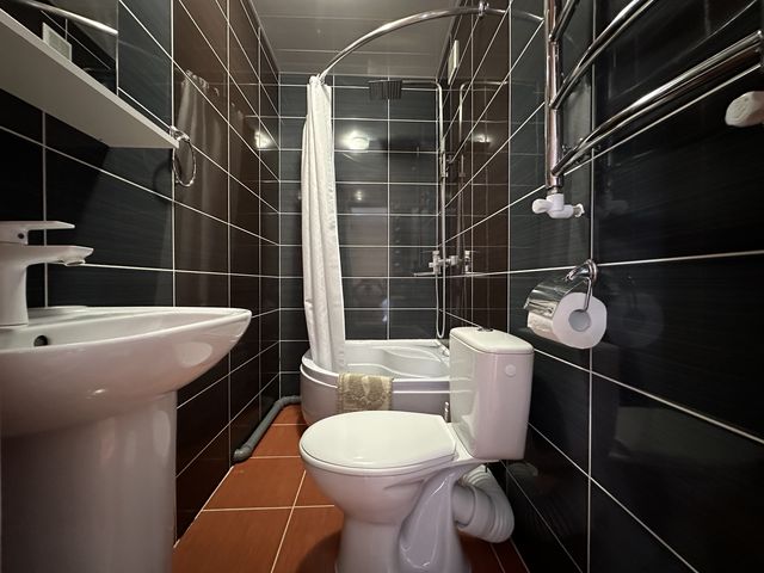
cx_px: 382
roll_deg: -0.1
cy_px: 286
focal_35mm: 14
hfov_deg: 102.1
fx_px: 309
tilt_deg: -0.3
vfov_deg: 85.7
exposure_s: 1/33
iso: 1000
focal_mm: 2.22
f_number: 2.2
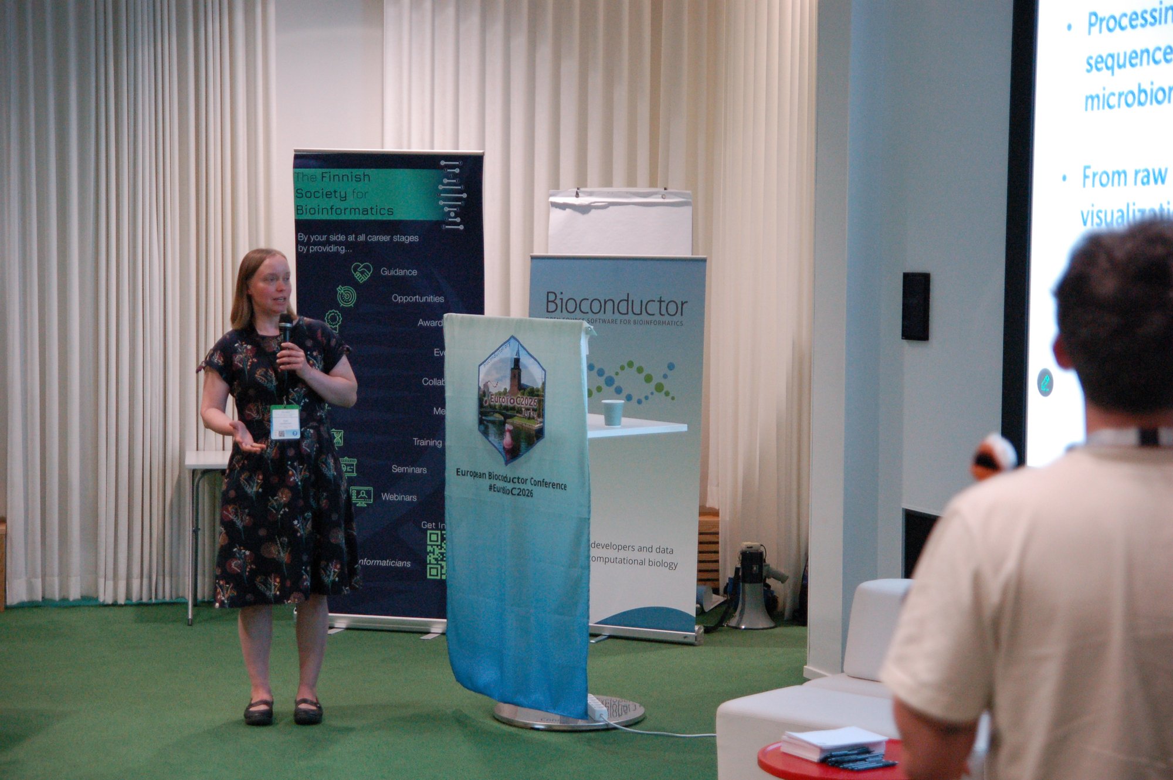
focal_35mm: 75
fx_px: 2442
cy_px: 390
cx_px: 586
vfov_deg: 18.2
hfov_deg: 27.0
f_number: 2.8
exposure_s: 1/125
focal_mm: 50
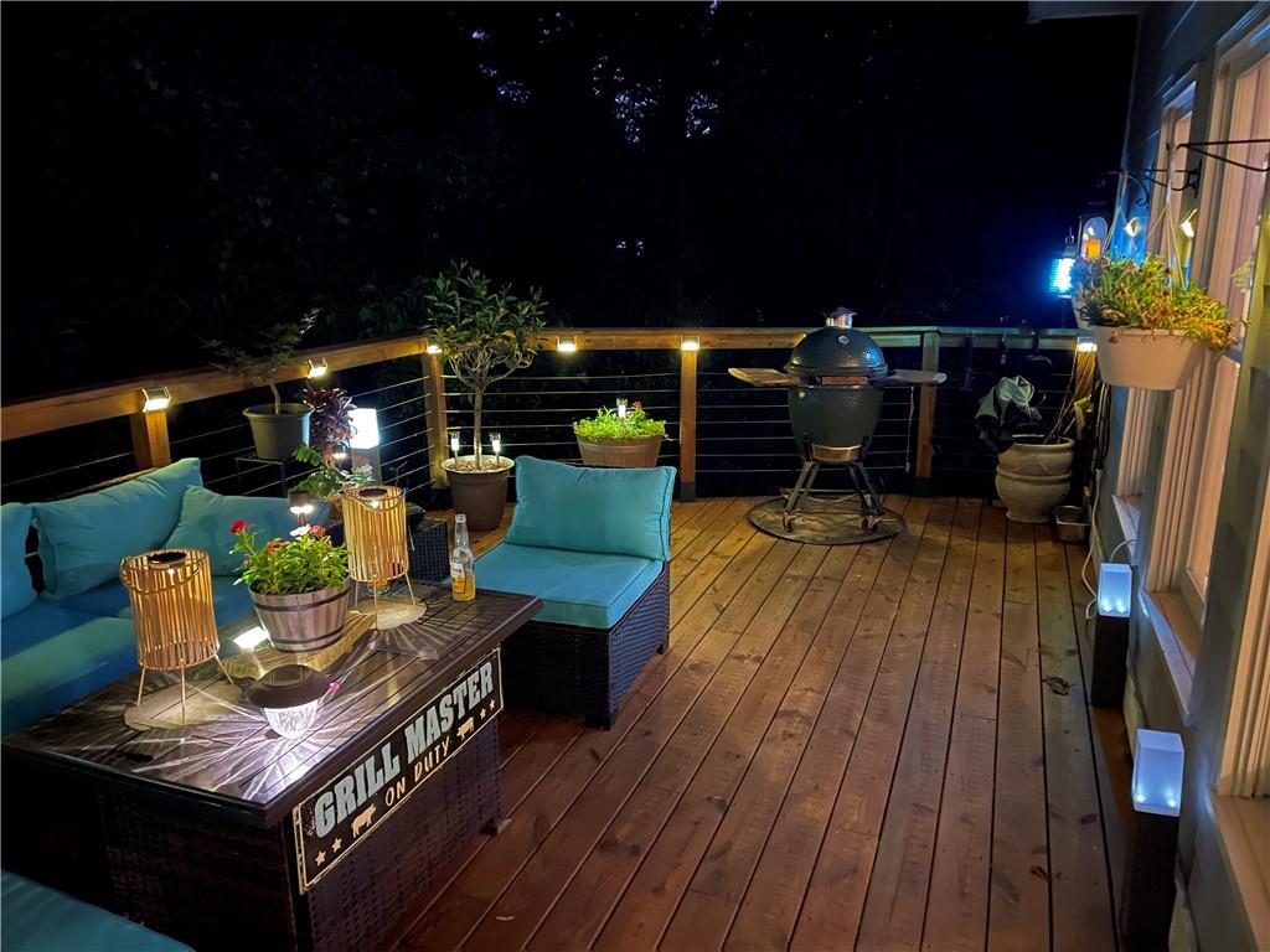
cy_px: 476
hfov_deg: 69.4
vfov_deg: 54.9
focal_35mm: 25
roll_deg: +0.5
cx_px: 635
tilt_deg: -13.7
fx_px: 917
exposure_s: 1/5
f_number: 1.6
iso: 1600
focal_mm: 5.1
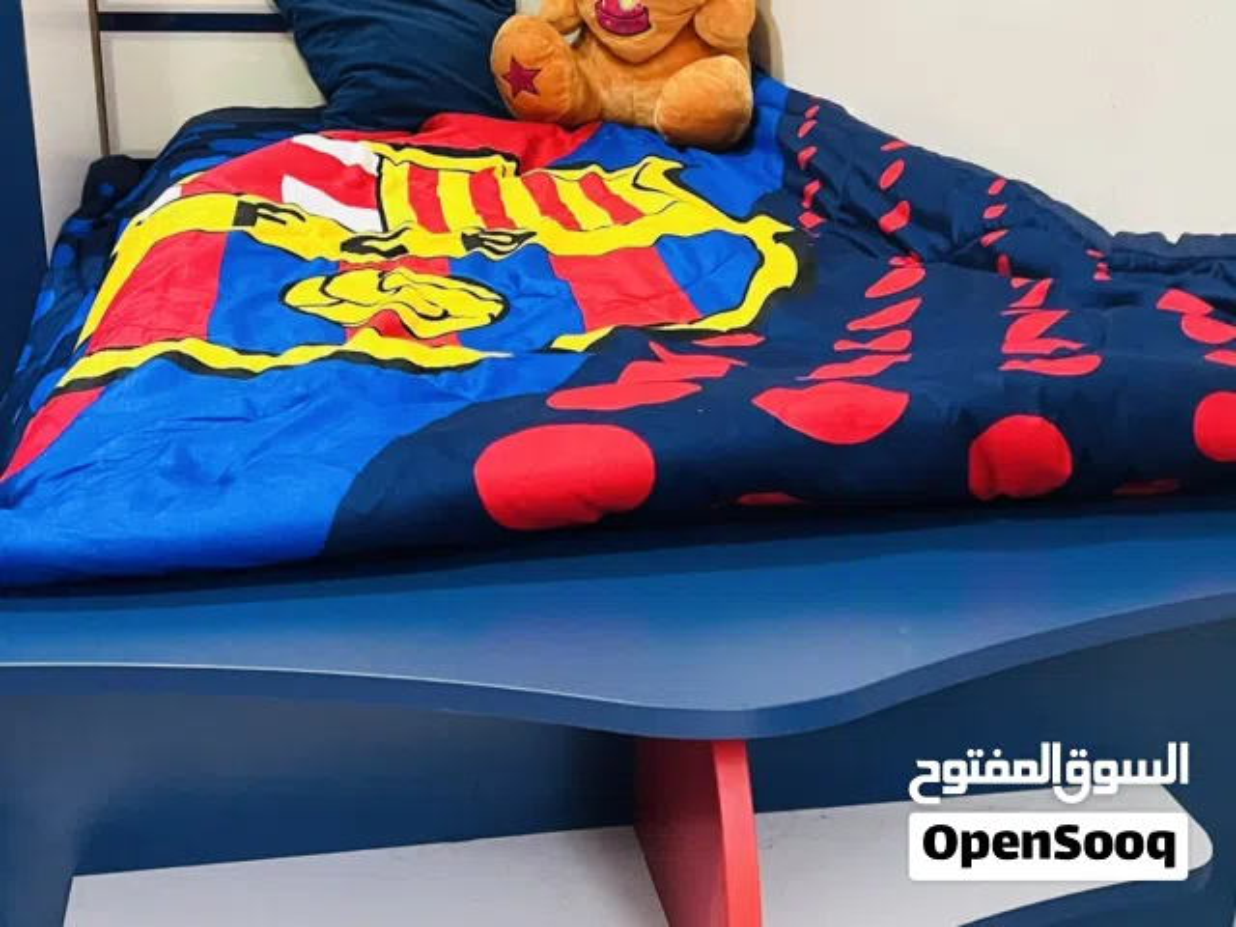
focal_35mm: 26
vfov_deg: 53.1
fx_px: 928
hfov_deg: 67.3
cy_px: 464
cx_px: 618
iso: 640
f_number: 1.5
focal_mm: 5.7
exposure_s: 1/25
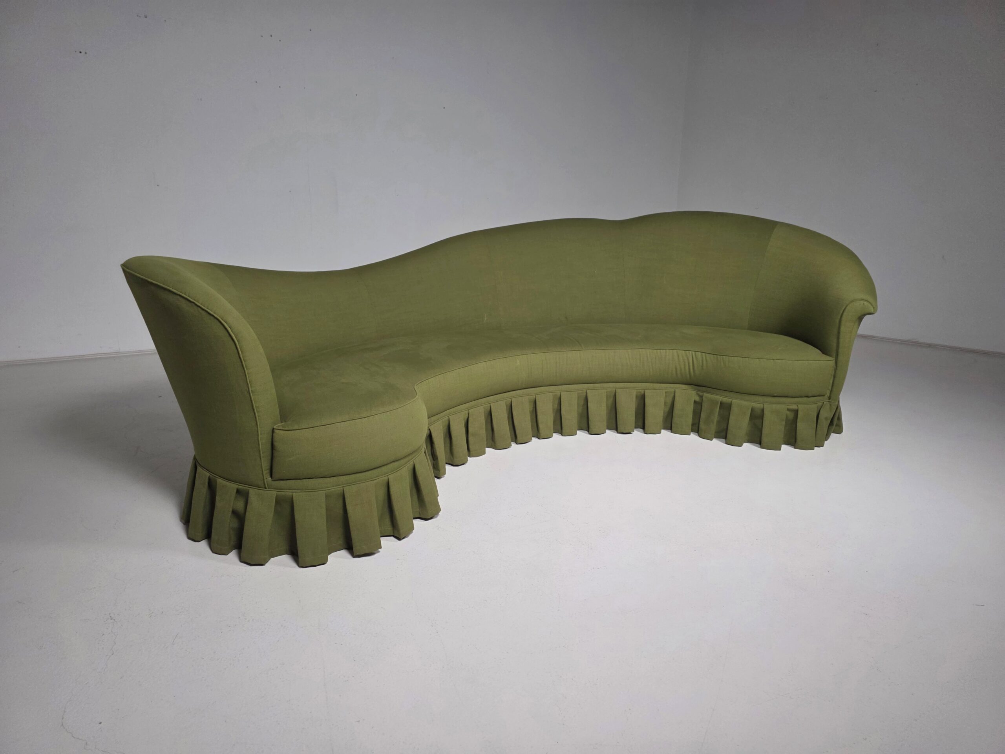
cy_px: 377
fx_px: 668
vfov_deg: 58.9
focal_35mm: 23
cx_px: 502
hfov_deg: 73.9
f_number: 1.7
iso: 250
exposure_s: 1/101
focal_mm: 6.3
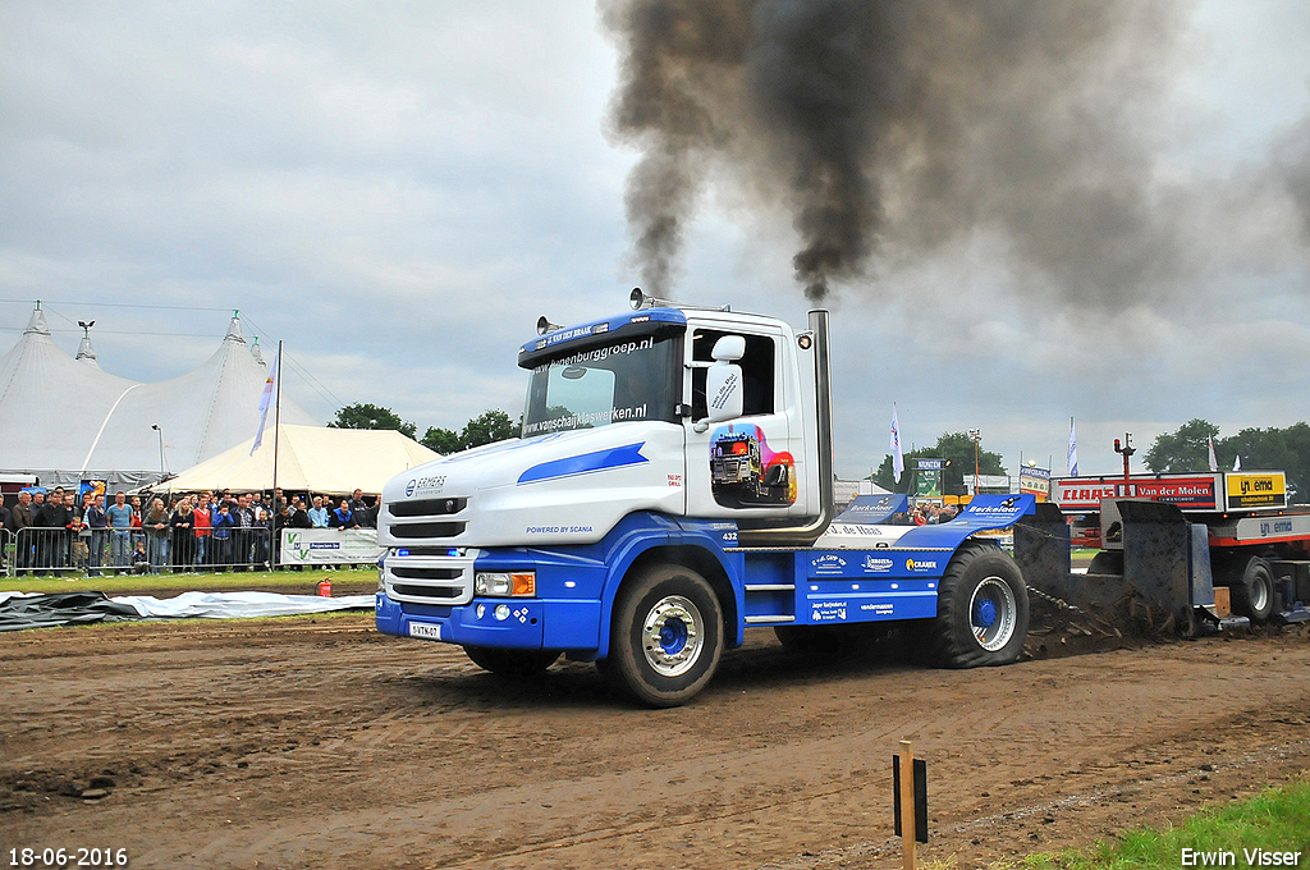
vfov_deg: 41.6
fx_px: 1145
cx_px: 655
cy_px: 435
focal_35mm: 32
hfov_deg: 59.6
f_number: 3.8
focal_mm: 21
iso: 1000
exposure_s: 1/1000
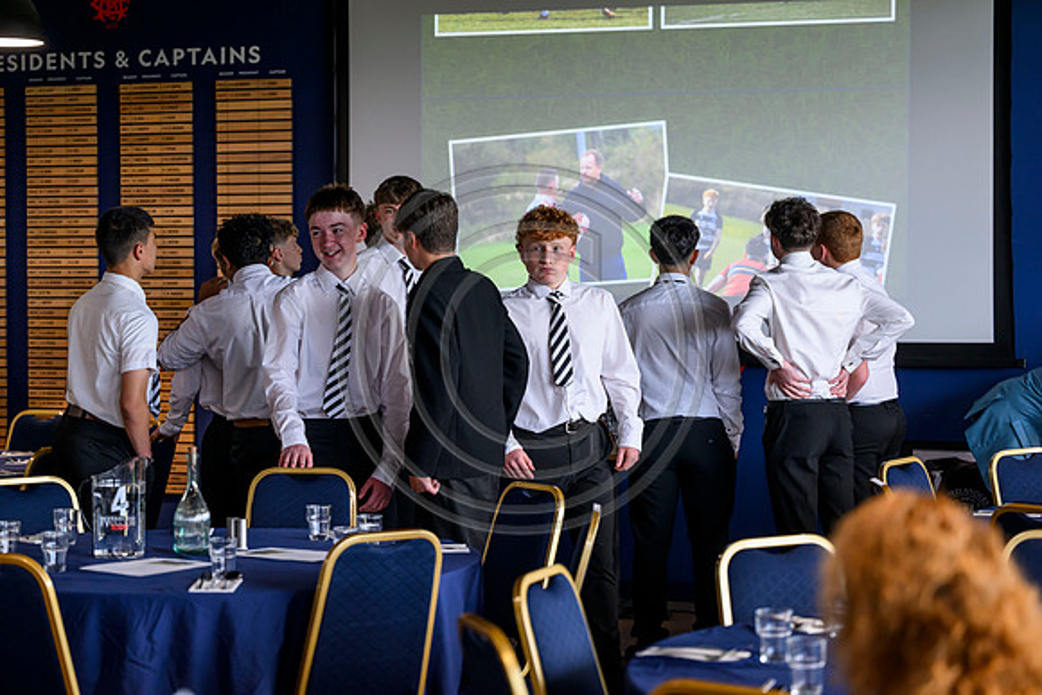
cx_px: 521
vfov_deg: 16.9
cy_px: 348
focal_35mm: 81
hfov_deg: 25.1
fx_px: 2345
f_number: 3.2
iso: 1600
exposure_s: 1/400
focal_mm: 81
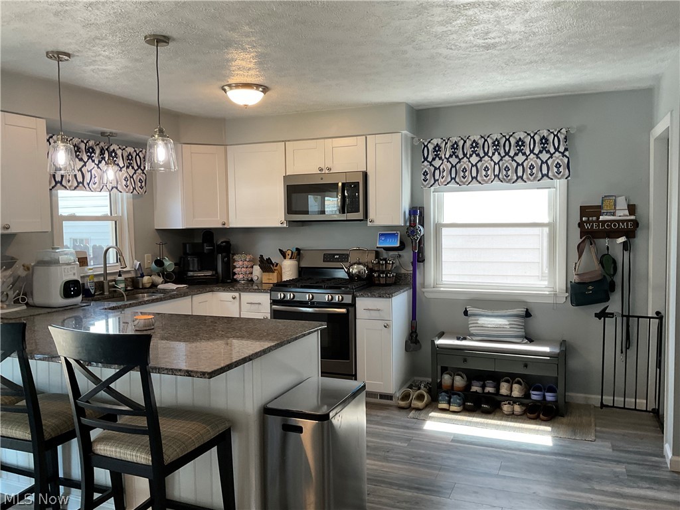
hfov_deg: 61.7
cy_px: 255
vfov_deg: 48.2
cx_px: 340
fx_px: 570
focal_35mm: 29
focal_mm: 3
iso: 64
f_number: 1.8
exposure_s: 1/120
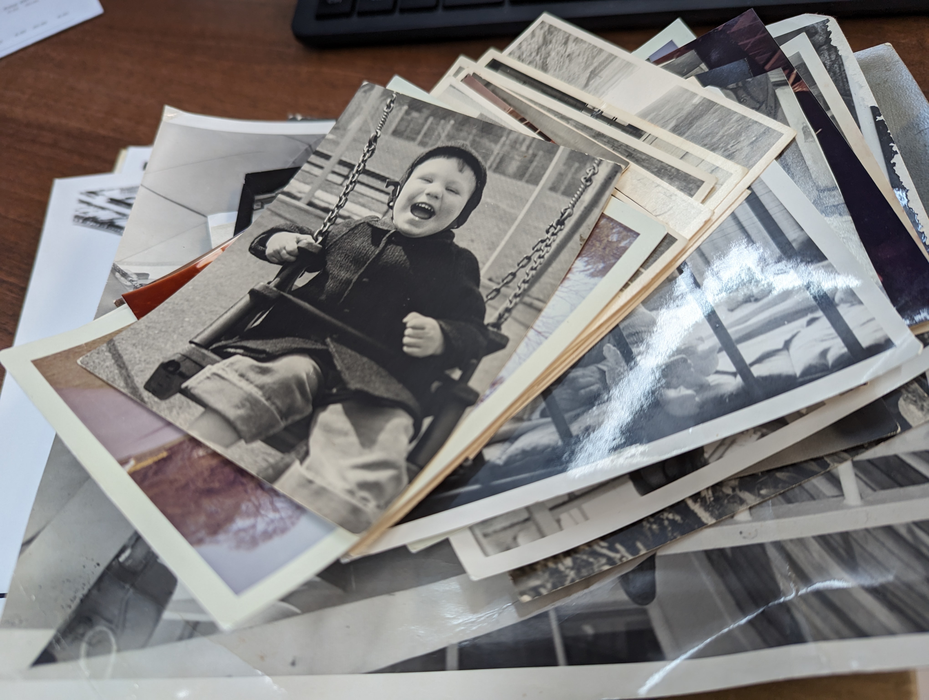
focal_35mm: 24
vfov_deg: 56.9
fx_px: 645
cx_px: 464
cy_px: 350
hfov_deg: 71.5
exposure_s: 1/63.7
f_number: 1.85
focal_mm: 6.81
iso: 135
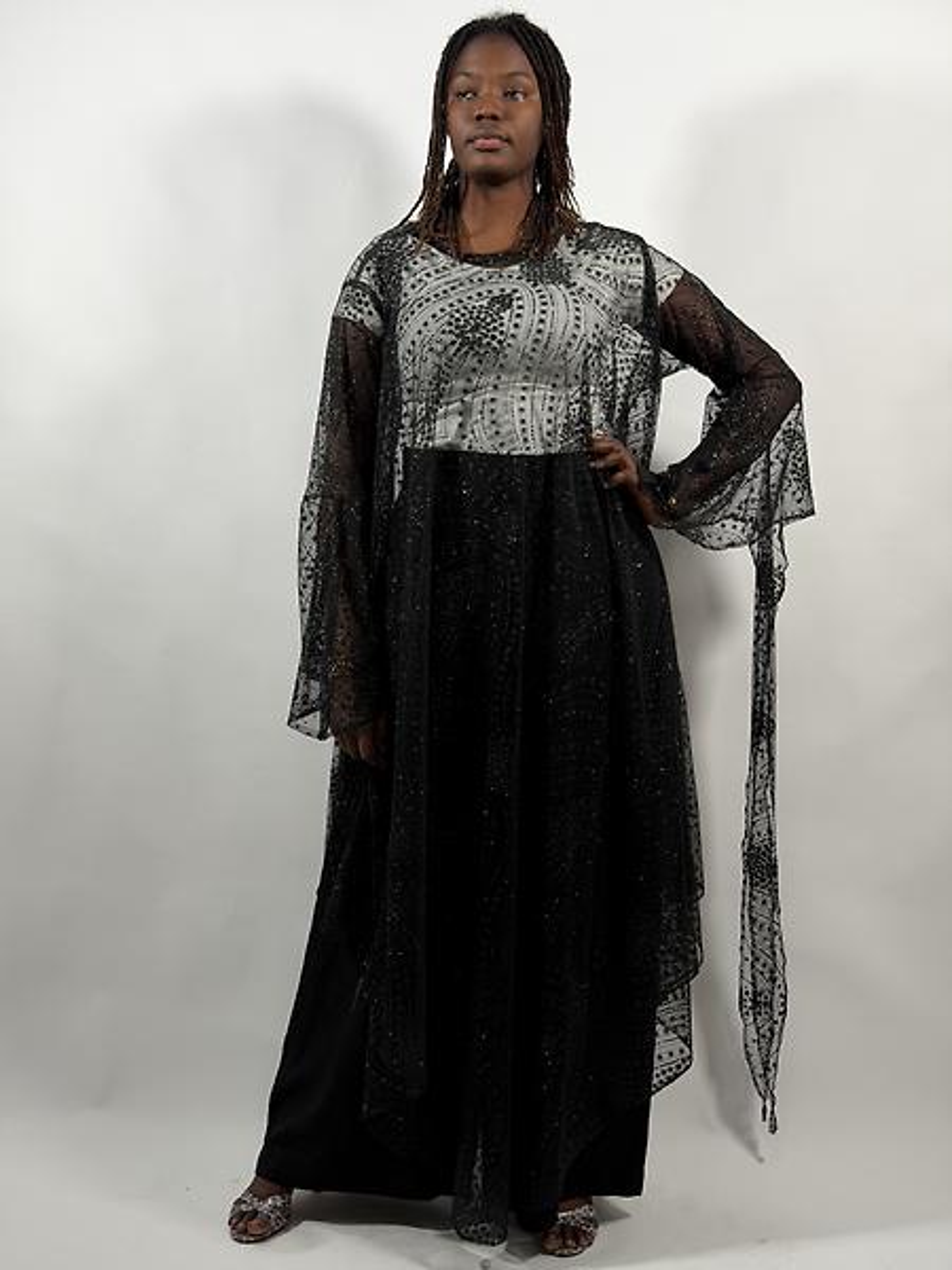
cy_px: 635
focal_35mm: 48
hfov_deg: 30.3
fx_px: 1760
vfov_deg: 39.7
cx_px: 476
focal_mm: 6.76
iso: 80
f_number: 1.78
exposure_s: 1/100
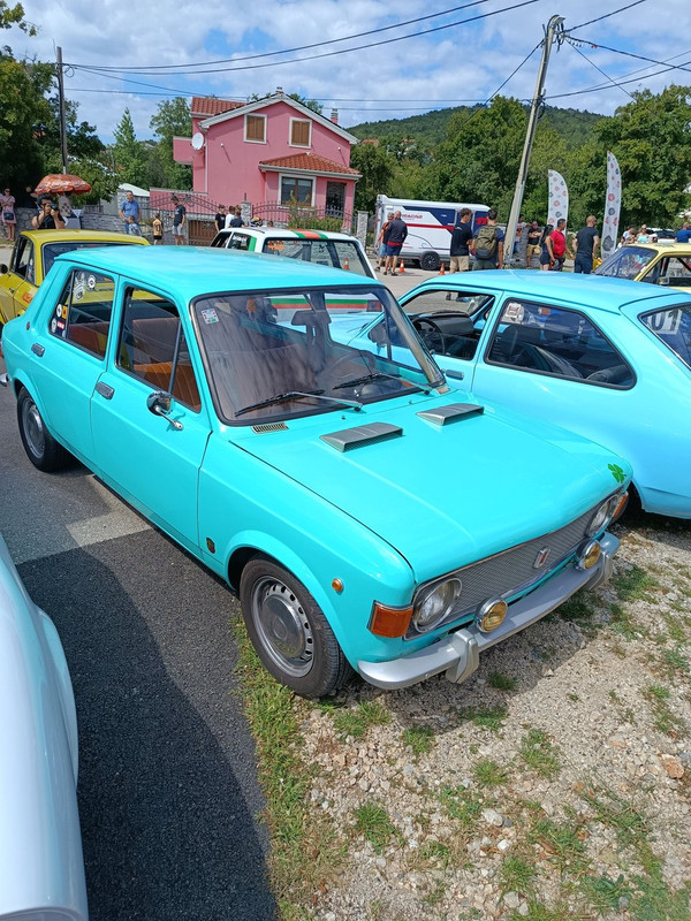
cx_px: 346
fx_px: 639
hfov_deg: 56.8
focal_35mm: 24
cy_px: 460
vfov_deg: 71.6
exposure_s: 1/636
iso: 51
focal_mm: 5.24
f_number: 1.7
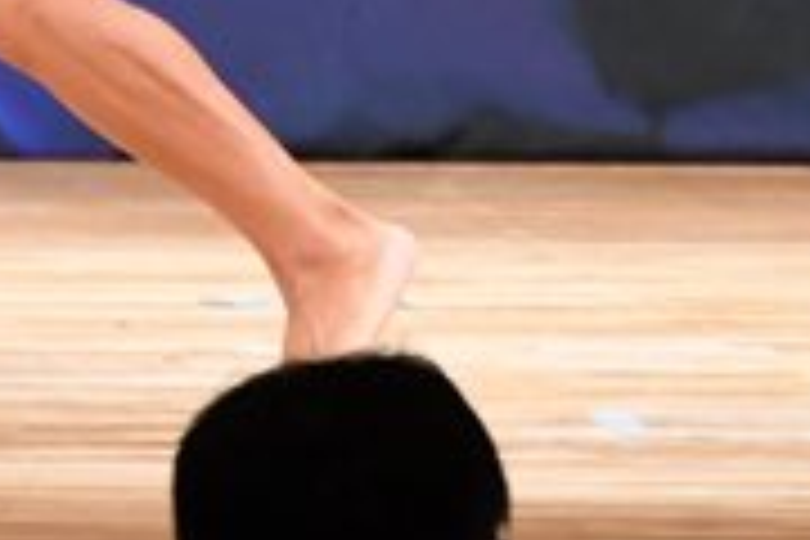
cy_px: -576
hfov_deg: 1.6
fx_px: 29023
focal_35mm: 1290
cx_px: -110
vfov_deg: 1.1
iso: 4500
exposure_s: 1/400
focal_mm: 200
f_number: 5.6
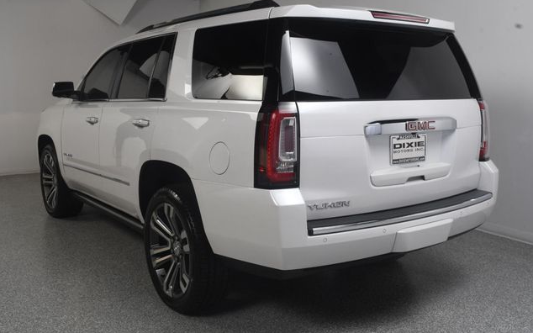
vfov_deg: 34.4
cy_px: 158
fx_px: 537
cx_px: 268
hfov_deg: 52.8
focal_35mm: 37
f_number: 13
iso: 100
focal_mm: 24
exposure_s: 1/160
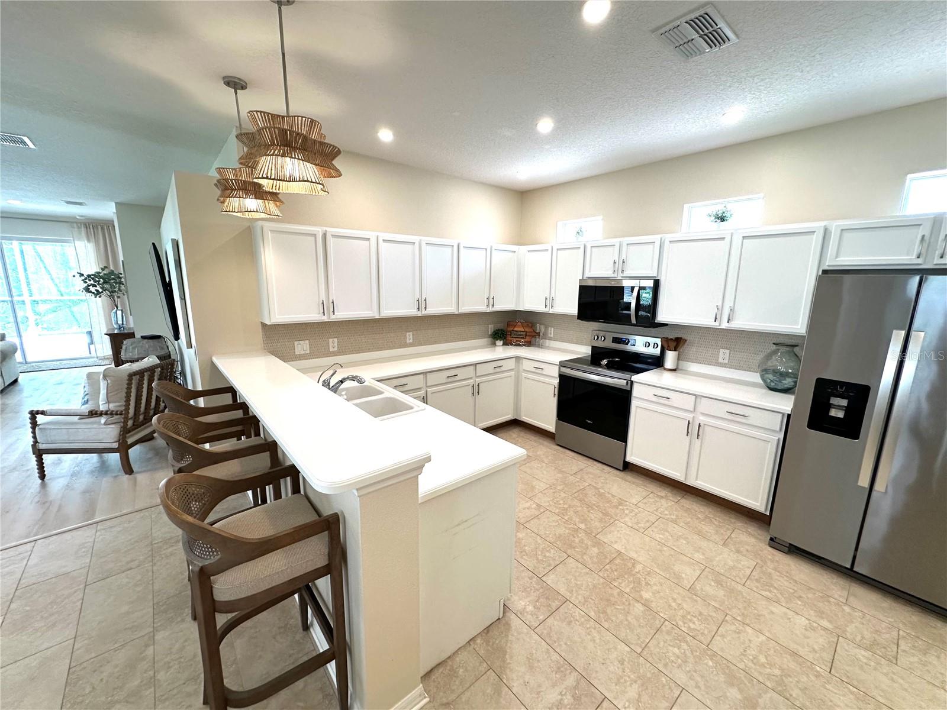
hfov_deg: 102.1
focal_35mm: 14
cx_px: 474
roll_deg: -0.8
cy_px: 355
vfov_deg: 85.7
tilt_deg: -10.4
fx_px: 383
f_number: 2.2
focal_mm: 2.22
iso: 160
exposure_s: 1/120
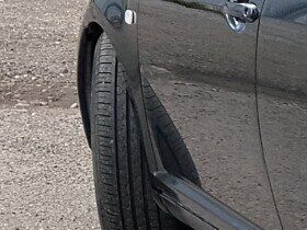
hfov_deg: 8.7
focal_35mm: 202
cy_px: 293
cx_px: 806
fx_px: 1791
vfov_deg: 7.3
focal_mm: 4.22
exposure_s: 1/775
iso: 50
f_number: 1.8
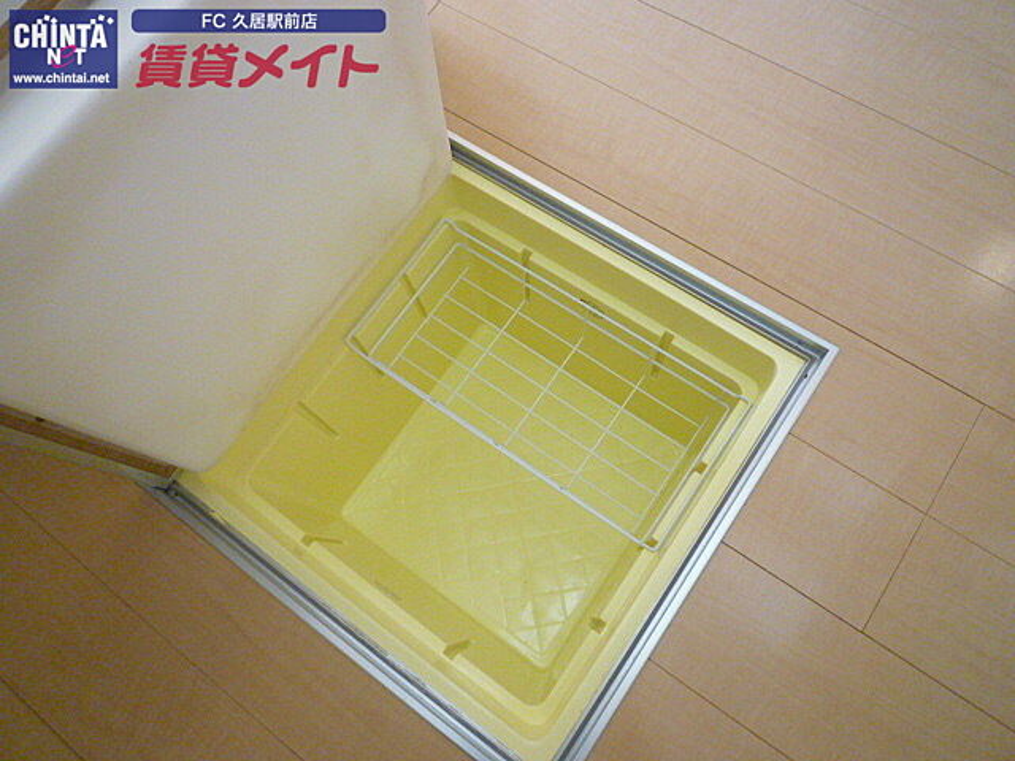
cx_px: 508
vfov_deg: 54.9
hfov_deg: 69.4
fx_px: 733
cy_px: 380
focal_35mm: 25
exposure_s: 1/125
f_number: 2.8
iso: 500
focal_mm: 4.4
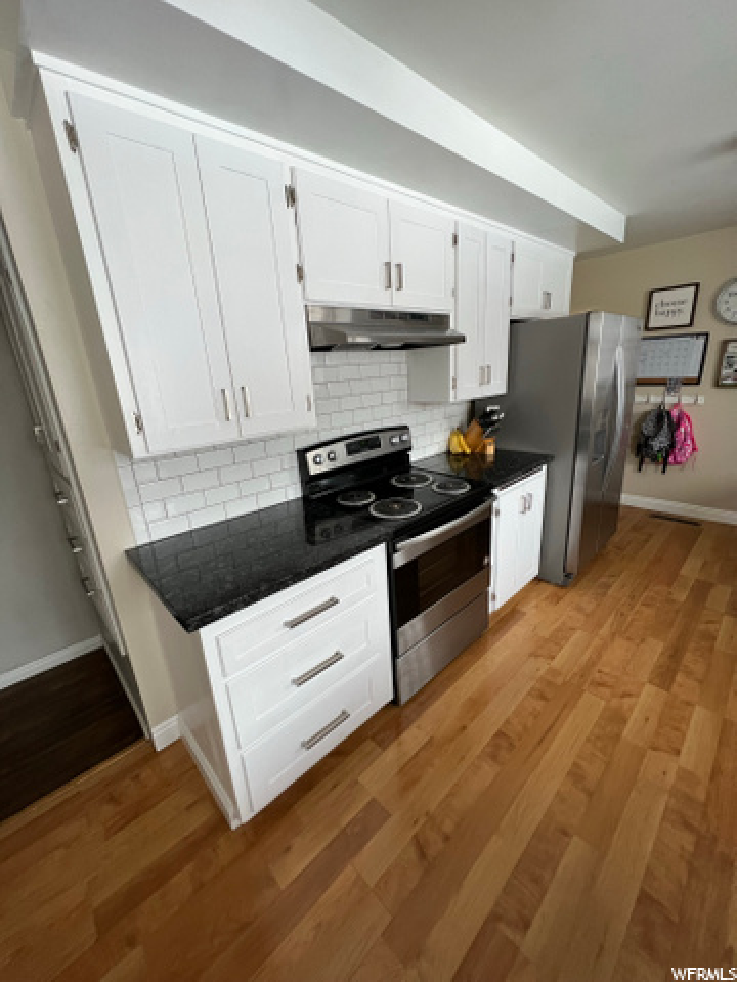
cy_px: 491
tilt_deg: -16.9
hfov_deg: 89.9
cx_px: 368
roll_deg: +4.4
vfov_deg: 106.2
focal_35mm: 13
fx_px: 369
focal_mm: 1.57
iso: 160
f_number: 1.8
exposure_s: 1/121
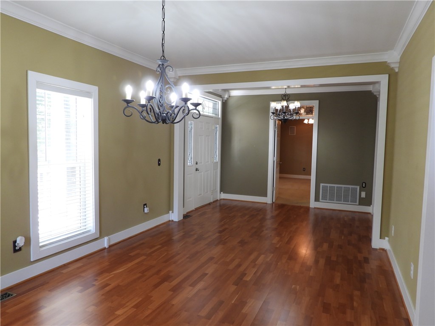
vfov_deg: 56.8
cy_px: 163
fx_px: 302
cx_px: 218
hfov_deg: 71.6
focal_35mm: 24
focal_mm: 4.3
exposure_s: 1/30
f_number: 2.8
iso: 220
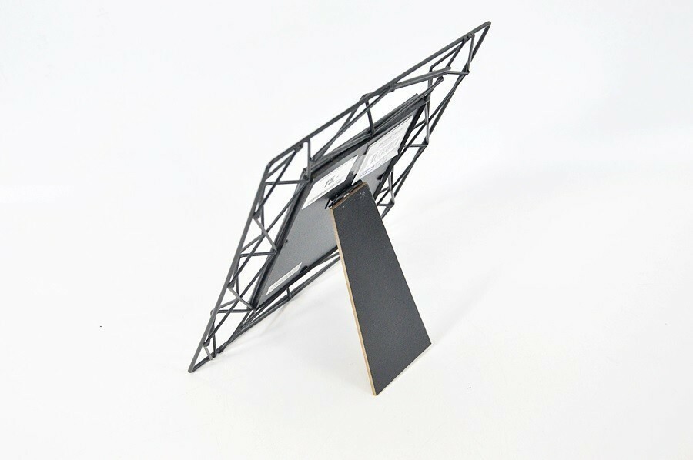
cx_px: 346
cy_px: 230
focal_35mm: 60
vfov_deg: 22.6
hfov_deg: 33.4
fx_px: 1154
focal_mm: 40
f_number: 7.1
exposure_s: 1/125
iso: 1600
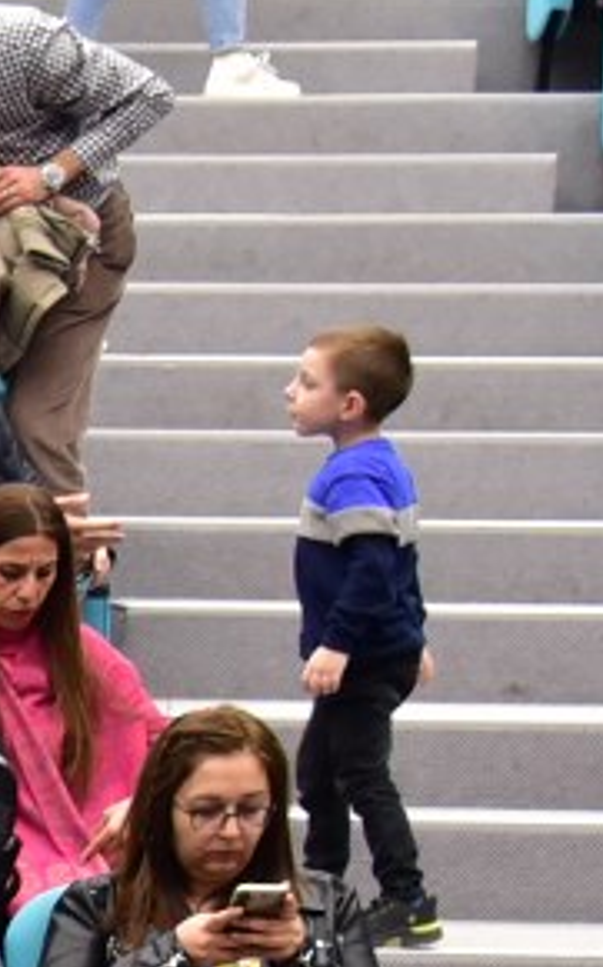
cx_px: -1516
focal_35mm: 182
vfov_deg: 11.3
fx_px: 4790
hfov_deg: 6.3
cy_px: 1147
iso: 2500
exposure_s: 1/100
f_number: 4
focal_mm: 32
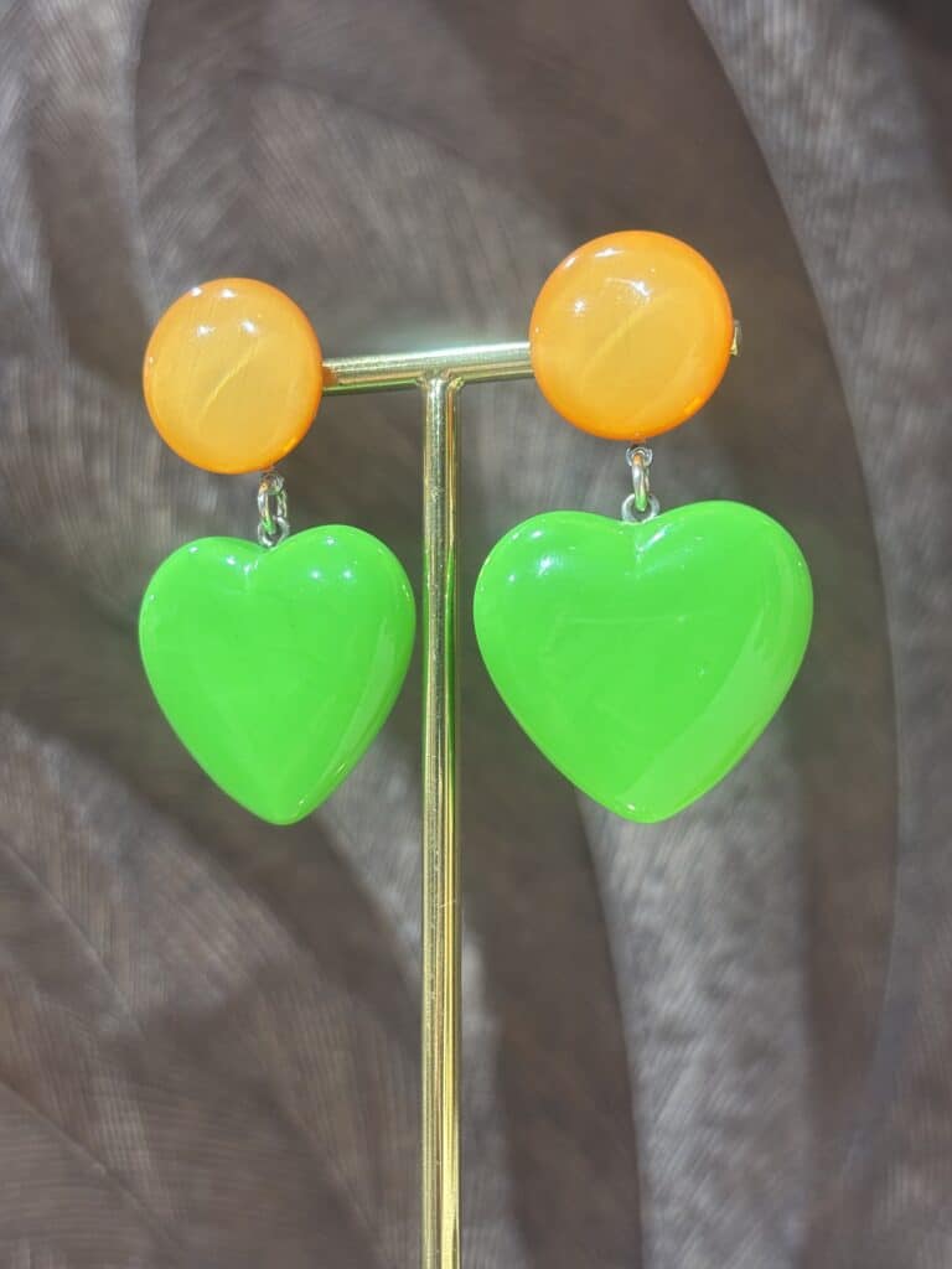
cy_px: 634
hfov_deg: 28.0
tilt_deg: +6.5
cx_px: 476
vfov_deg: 36.8
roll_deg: +0.0
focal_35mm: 52
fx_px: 1907
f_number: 1.6
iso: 80
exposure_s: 1/100
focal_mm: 5.96
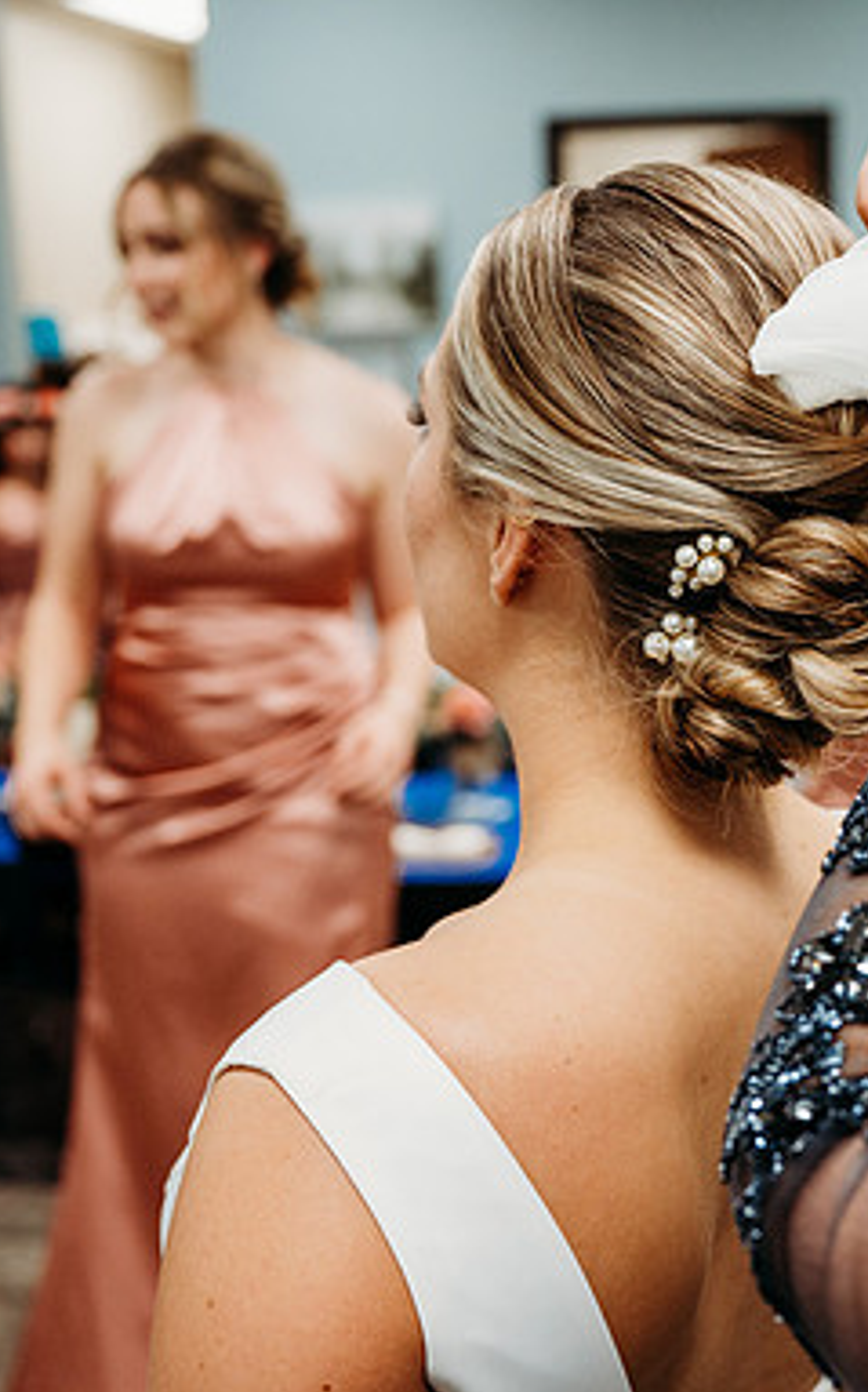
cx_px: 763
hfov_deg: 23.4
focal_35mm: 54
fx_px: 2046
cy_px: 698
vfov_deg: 37.5
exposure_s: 1/320
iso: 2000
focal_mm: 35
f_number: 3.2
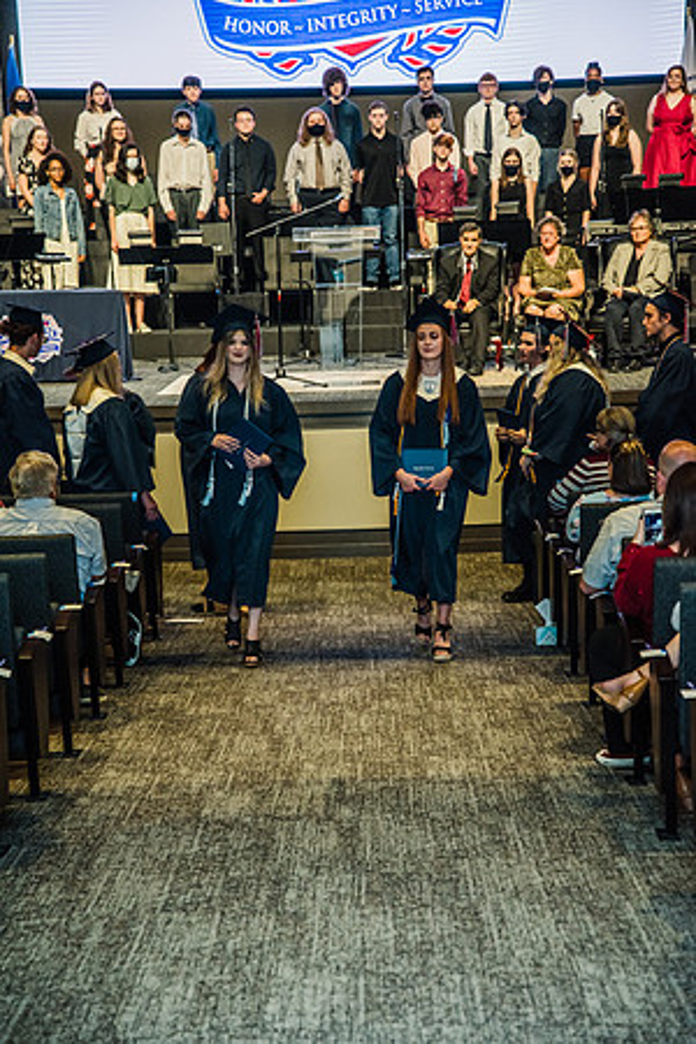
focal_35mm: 85
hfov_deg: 16.1
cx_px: 348
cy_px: 522
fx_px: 2465
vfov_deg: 23.9
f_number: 4.5
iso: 800
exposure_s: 1/200
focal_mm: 85
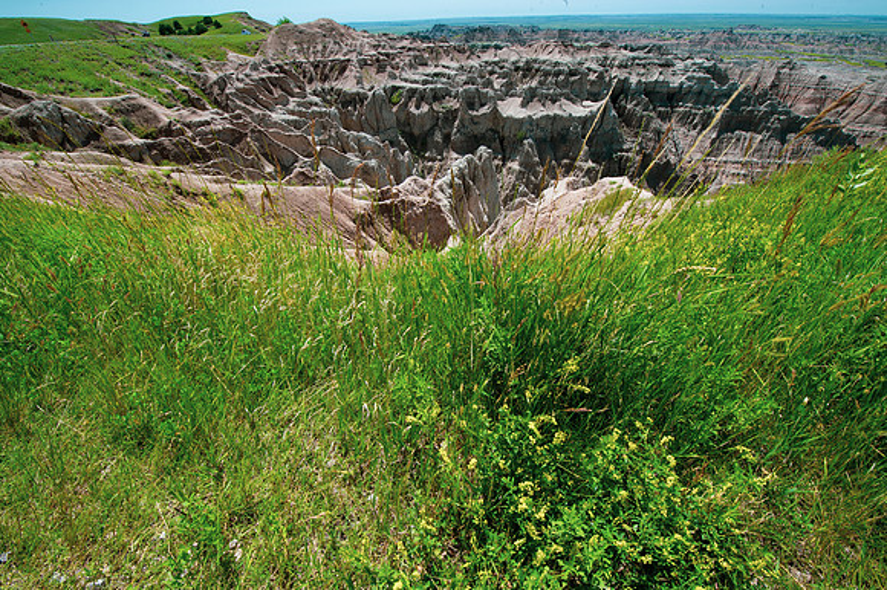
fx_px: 345
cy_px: 295
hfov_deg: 104.3
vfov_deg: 81.1
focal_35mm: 14
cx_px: 444
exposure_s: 1/100
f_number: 20
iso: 320
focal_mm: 14
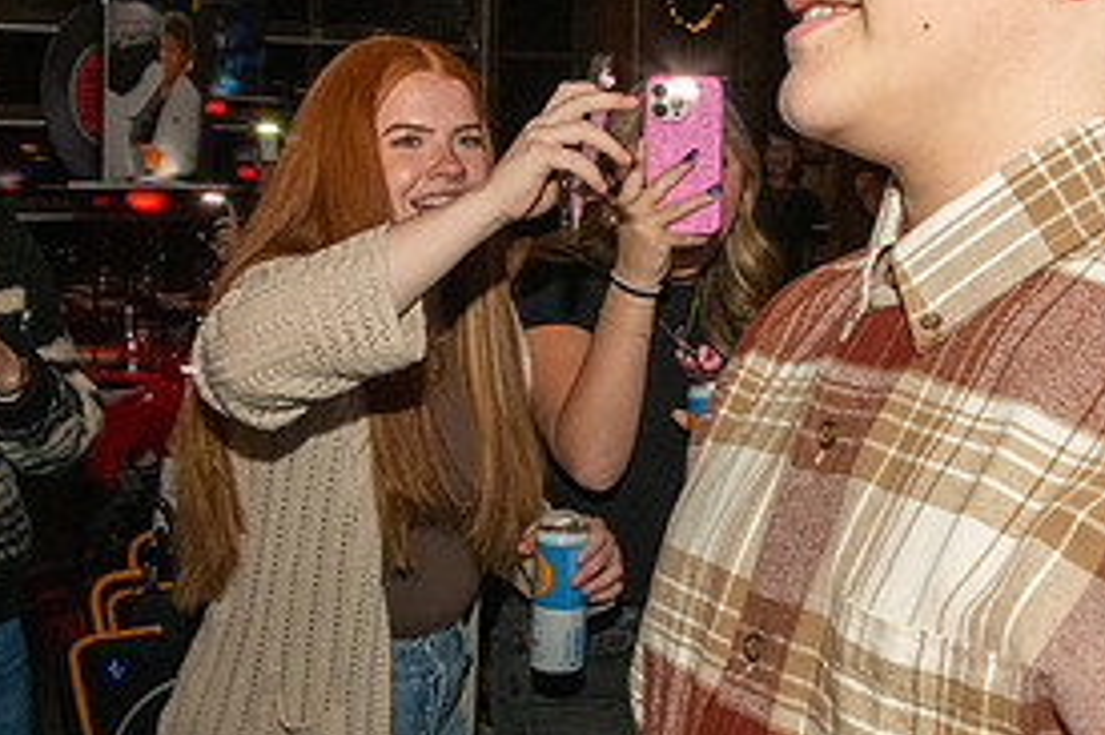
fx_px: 1748
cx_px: 788
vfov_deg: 23.7
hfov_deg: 34.5
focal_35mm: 57
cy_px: 372
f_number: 9
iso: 4000
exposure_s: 1/160
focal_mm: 18
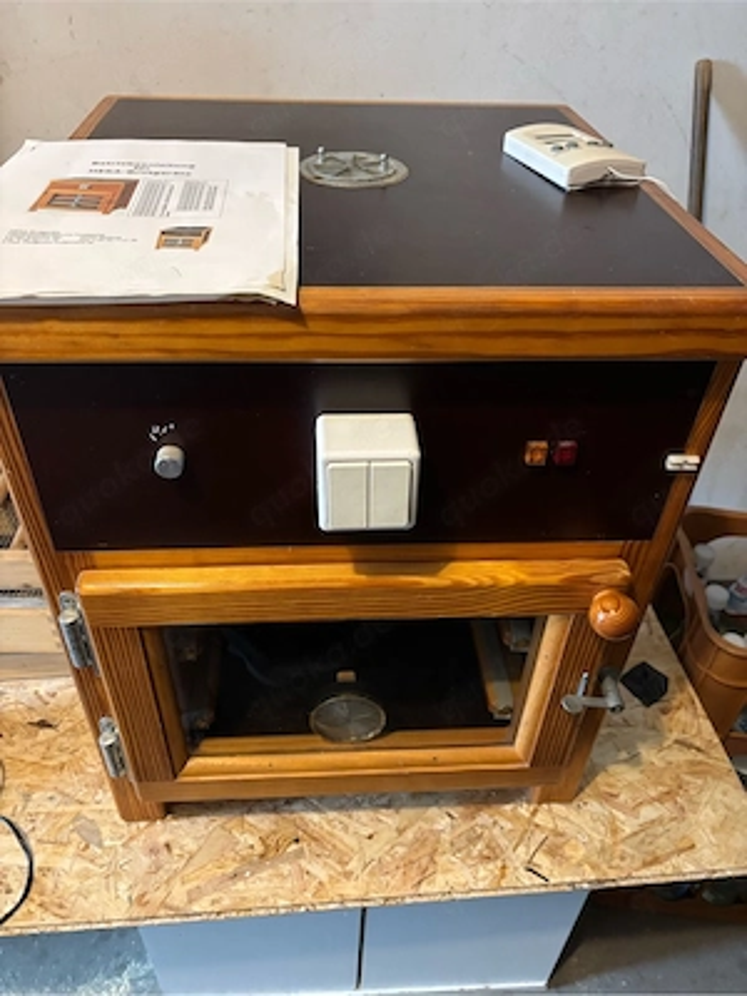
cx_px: 374
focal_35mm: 26
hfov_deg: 53.1
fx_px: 748
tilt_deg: -39.7
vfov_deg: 67.3
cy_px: 498
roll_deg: -3.2
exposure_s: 1/33
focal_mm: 5.96
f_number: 1.6
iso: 640
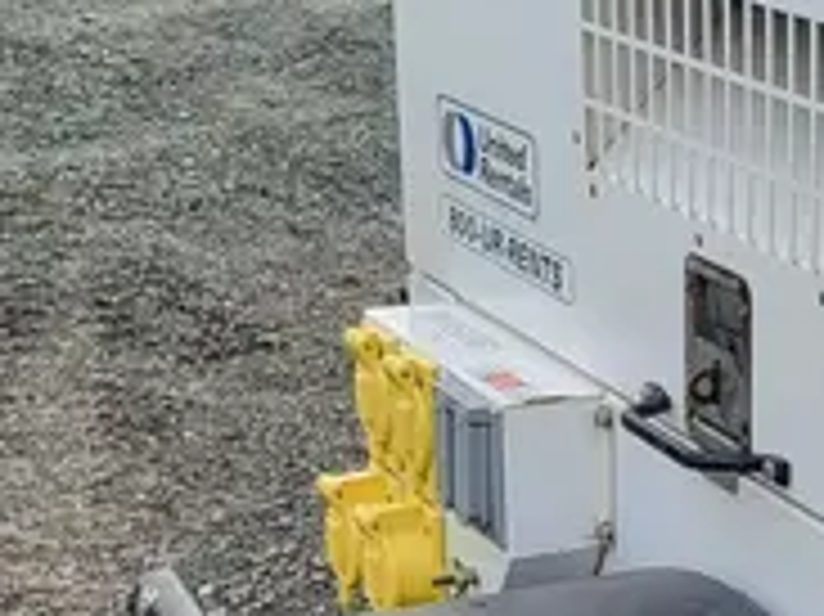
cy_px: 569
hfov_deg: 17.3
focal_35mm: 104
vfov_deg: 14.1
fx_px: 2474
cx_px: 1184
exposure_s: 1/465
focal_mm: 5.4
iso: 40
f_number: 1.8
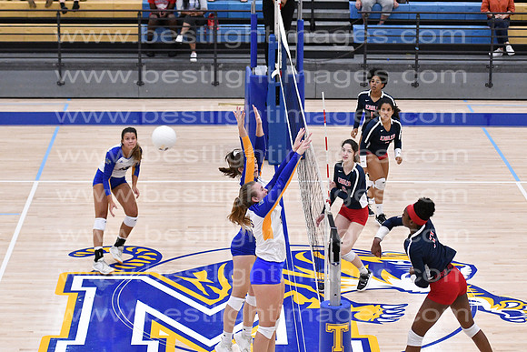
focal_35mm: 112
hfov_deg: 18.2
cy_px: 176
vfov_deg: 12.2
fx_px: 1647
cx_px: 264
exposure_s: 1/1000
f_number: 3.2
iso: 6400
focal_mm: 75
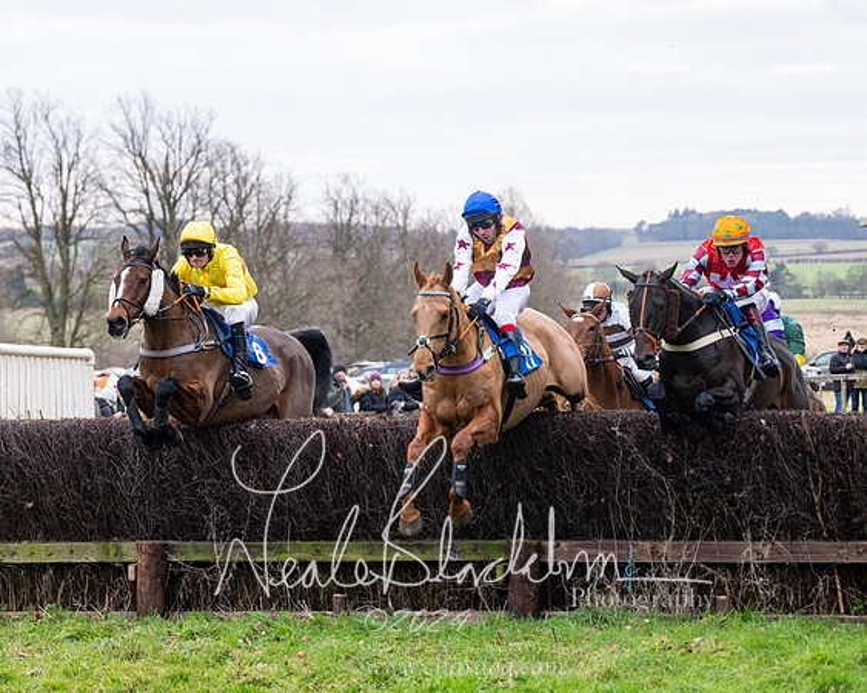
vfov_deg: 11.5
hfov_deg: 14.3
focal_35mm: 134
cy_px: 345
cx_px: 355
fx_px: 3443
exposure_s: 1/1000
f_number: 4
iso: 1000
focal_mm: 98
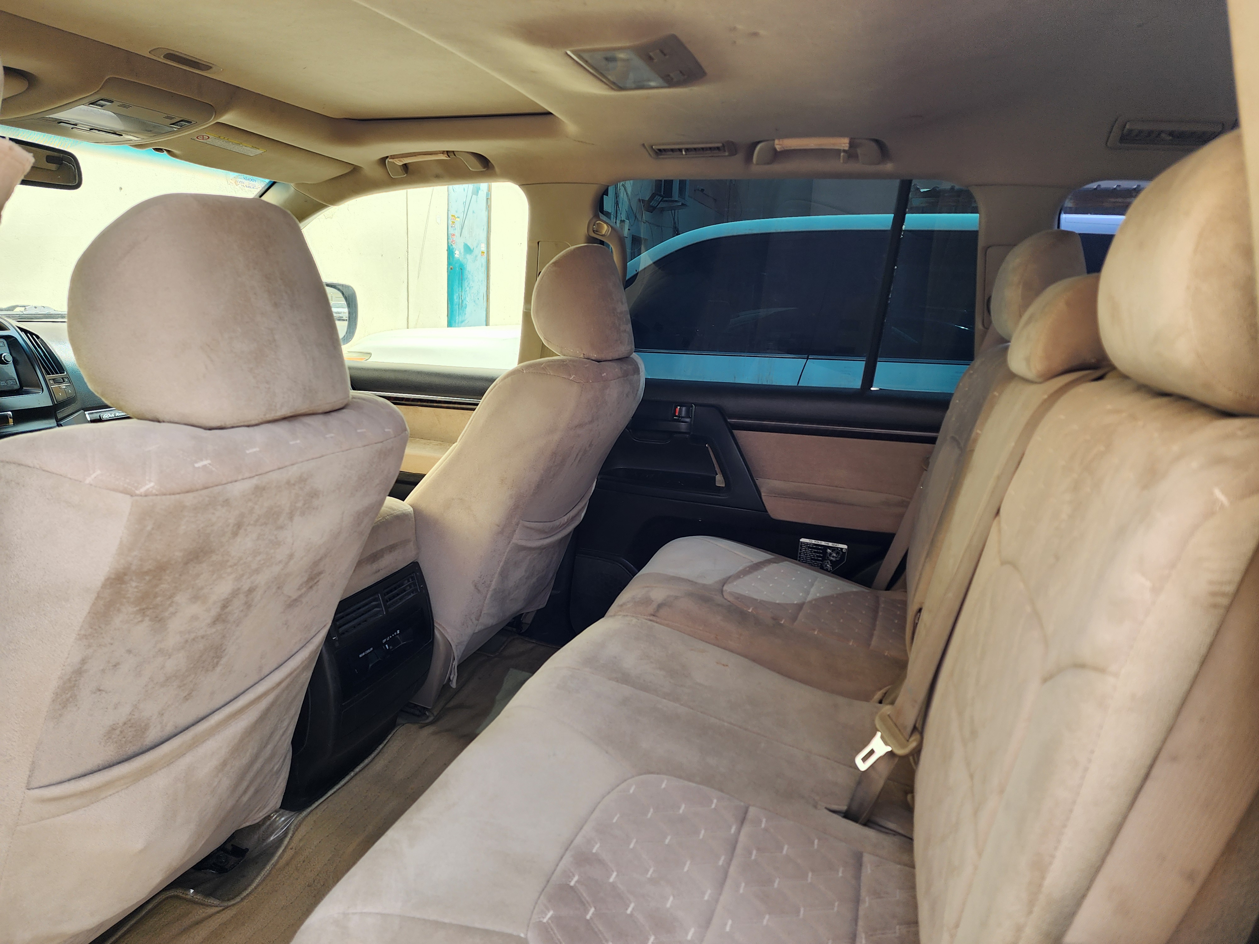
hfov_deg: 73.9
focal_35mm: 23
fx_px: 837
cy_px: 472
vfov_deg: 58.9
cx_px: 630
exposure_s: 1/180
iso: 32
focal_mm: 6.4
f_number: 1.8
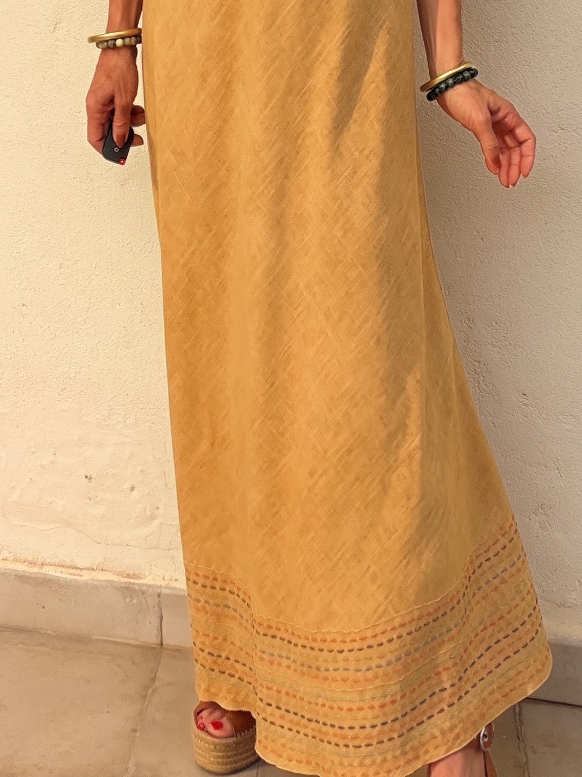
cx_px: 315
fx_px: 1413
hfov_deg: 23.3
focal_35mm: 63
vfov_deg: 29.4
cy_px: 69
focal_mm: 2.71
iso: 32
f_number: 1.9
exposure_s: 1/378
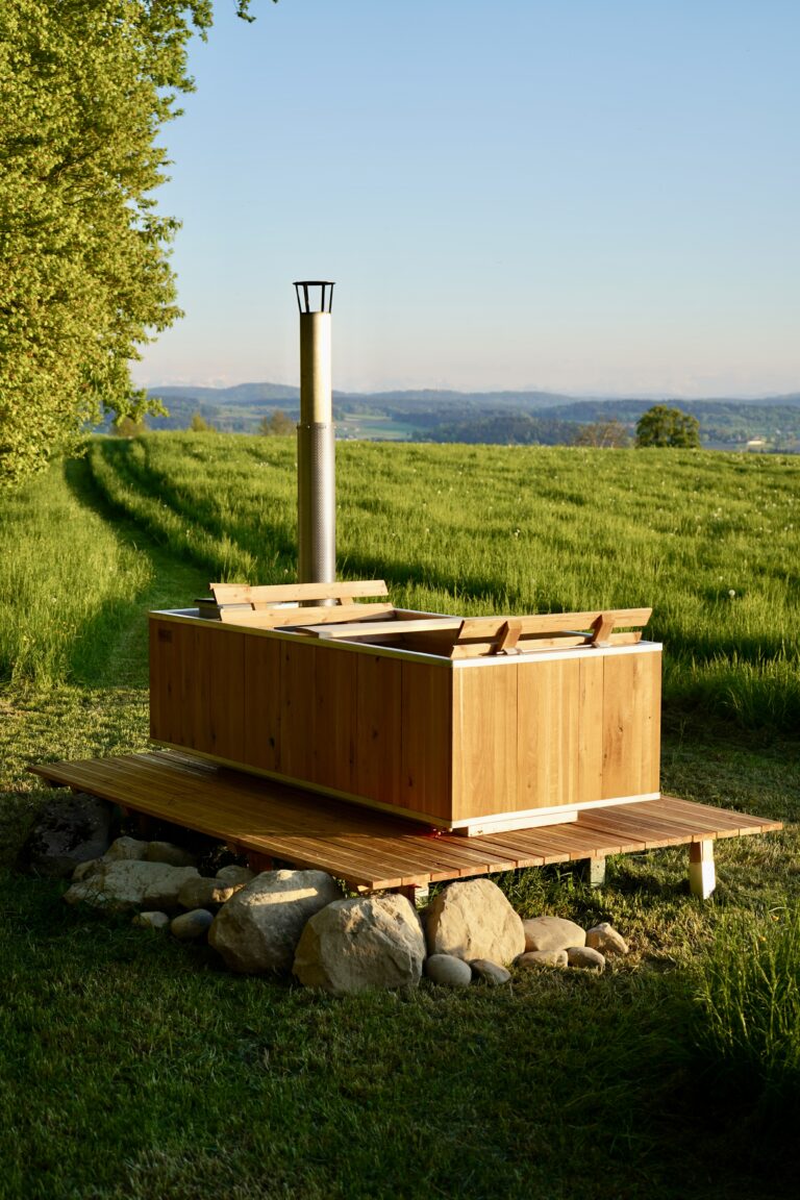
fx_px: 1833
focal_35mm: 55
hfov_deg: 24.6
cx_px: 400
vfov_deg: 36.2
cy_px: 600
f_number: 5.6
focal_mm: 55
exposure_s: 1/125
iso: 100
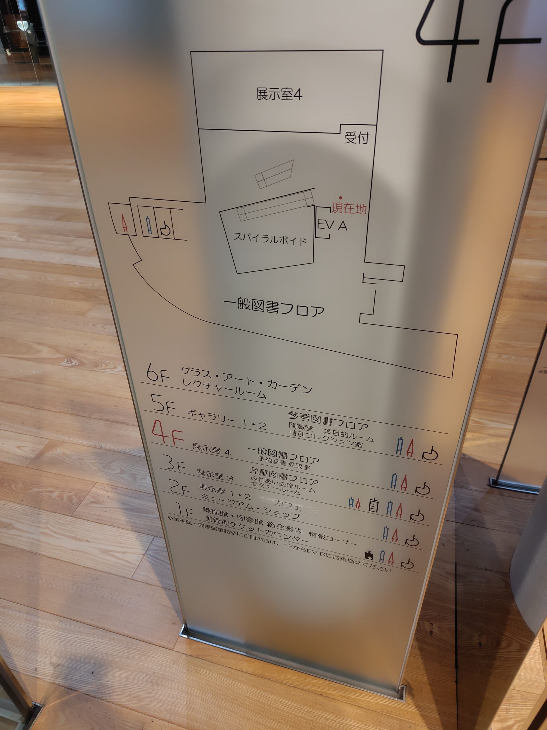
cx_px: 274
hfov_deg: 58.9
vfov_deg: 73.9
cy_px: 365
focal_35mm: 23
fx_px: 485
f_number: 1.9
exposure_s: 1/60
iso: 465
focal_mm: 5.6
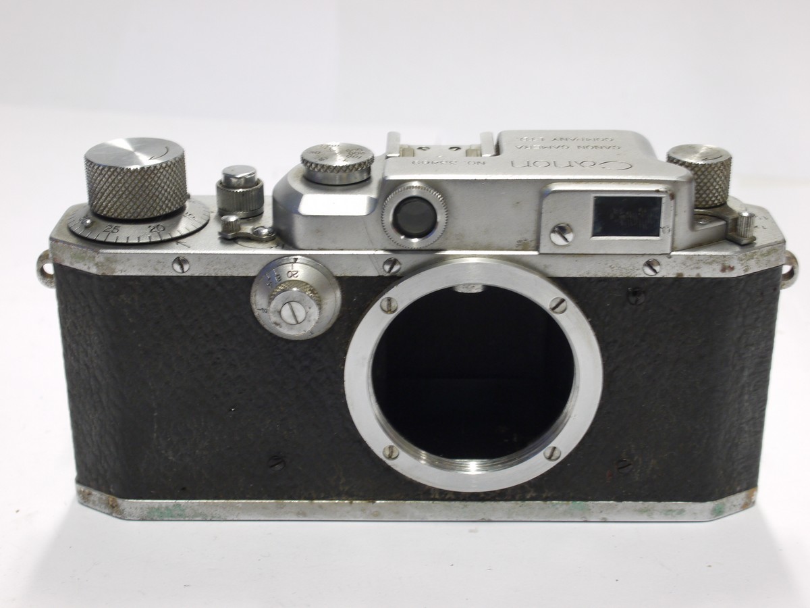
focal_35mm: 60
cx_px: 405
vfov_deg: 24.4
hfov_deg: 32.2
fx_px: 1404
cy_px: 304
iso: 400
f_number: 9
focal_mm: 30
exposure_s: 1/8
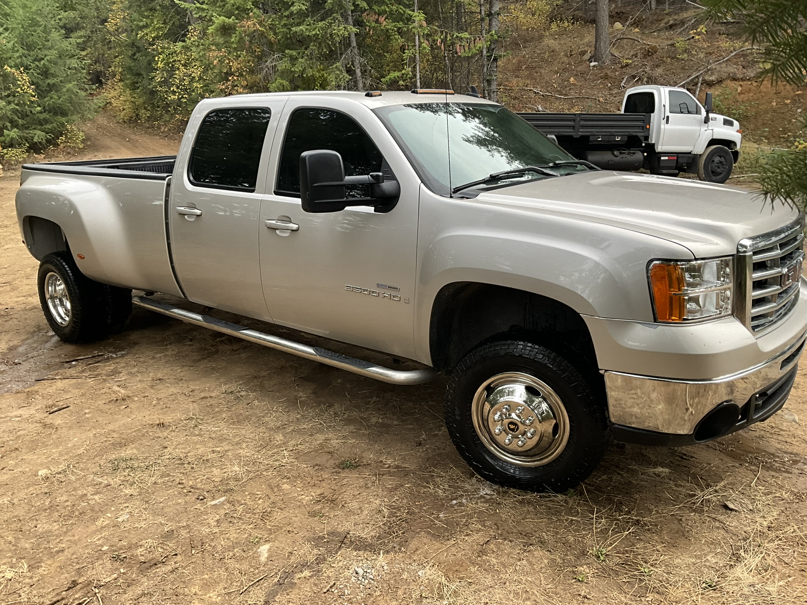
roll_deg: +1.2
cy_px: 302
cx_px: 404
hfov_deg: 61.7
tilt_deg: -11.7
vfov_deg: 48.2
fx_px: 676
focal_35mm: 29
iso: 64
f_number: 1.8
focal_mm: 3
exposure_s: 1/122
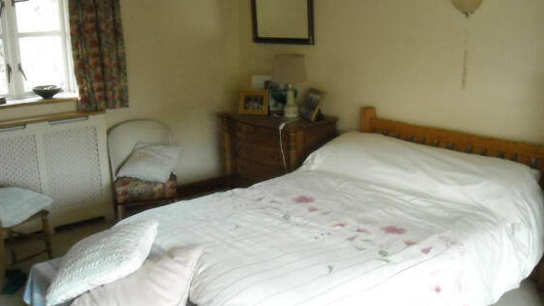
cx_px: 274
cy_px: 154
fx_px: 577
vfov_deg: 29.7
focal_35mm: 40
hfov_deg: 50.5
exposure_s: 1/192
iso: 800
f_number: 2.8
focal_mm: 5.7
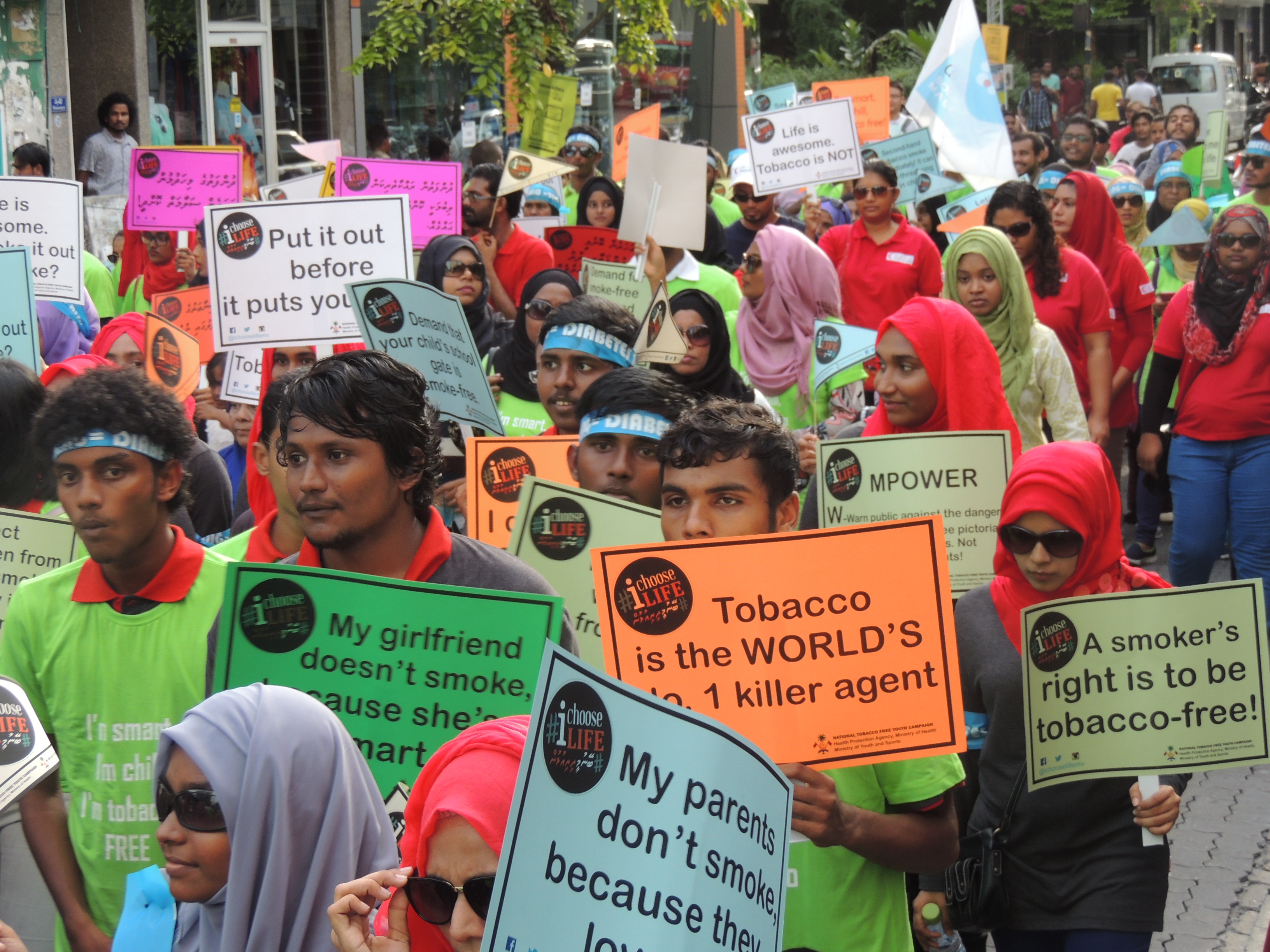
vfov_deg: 19.6
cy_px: 476
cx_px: 635
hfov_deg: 26.0
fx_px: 2752
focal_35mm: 75
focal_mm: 13.3
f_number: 3.9
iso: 180
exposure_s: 1/100
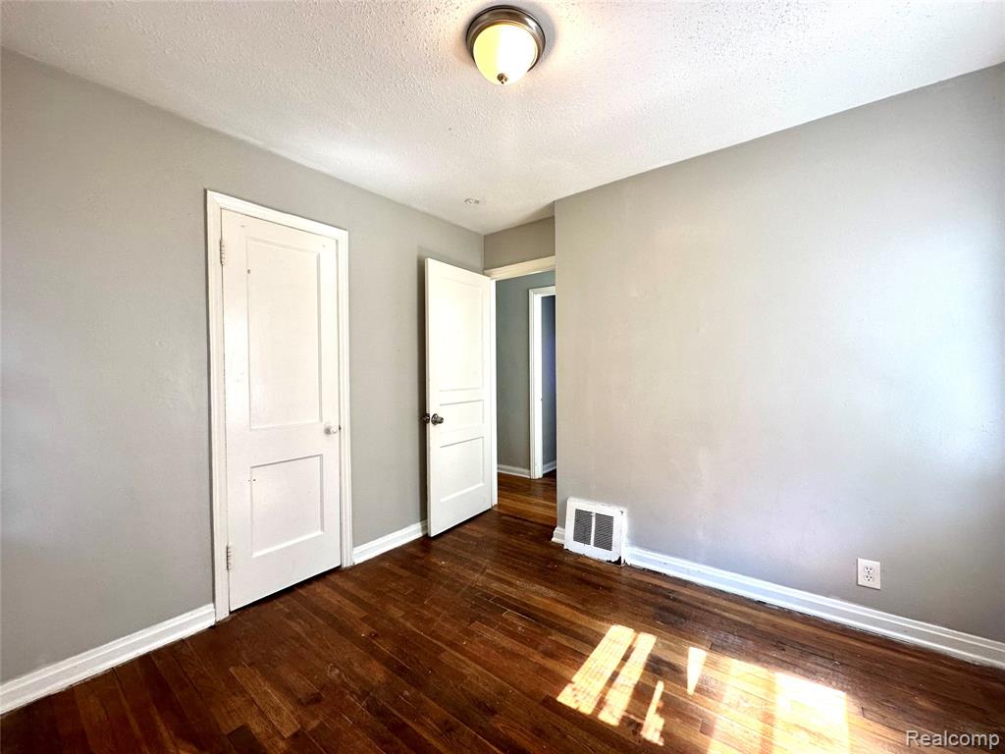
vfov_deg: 85.7
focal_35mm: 14
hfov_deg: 102.1
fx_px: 406
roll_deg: +0.4
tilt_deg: -0.5
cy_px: 377
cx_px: 502
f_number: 2.2
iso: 125
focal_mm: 2.22
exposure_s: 1/120
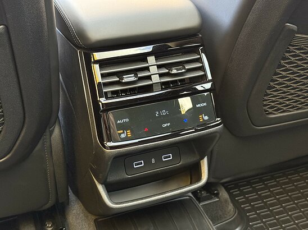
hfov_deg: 39.7
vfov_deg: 30.2
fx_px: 427
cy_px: 115
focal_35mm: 48
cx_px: 154
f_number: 1.78
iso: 400
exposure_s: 1/40
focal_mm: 6.76
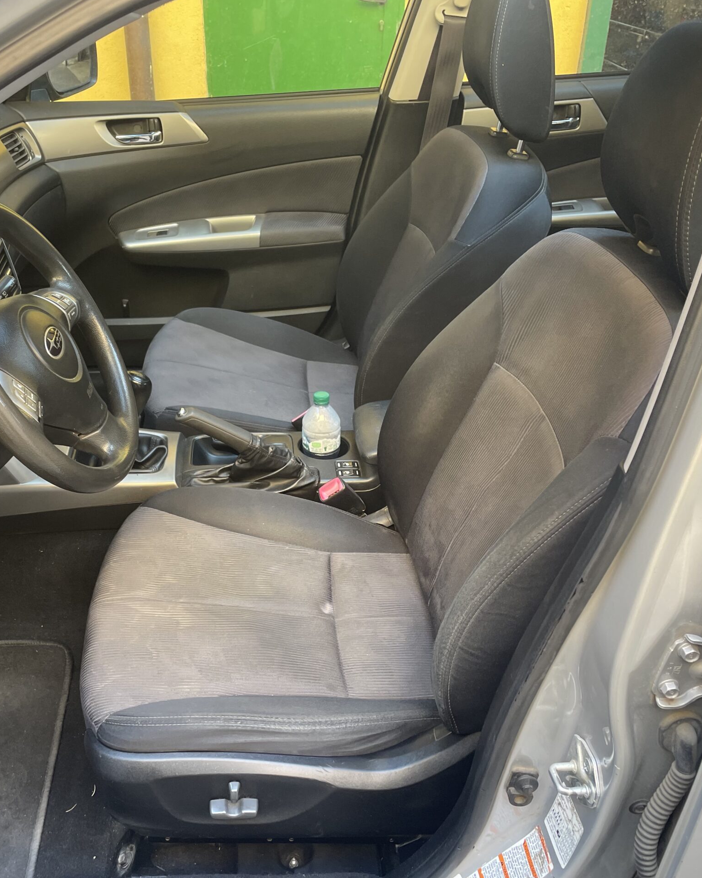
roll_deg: -0.3
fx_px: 883
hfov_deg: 43.1
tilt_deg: -34.0
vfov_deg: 52.8
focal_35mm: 34
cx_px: 275
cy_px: 437
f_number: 1.6
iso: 80
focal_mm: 4.2
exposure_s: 1/121
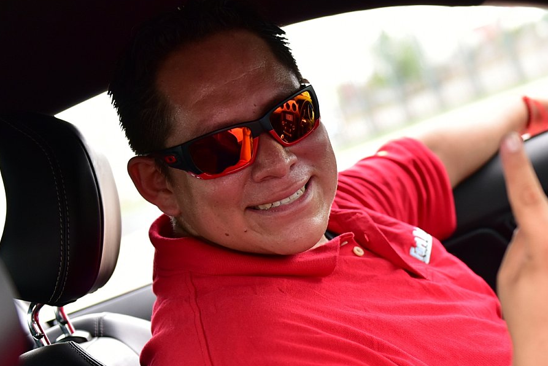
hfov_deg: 23.4
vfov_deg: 15.8
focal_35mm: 86
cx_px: 400
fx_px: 1309
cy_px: 260
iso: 640
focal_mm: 48
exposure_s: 1/640
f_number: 2.8
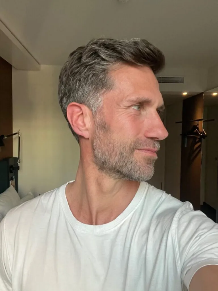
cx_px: 109
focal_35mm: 30
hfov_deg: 46.8
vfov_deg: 60.0
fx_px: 252
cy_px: 146
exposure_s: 1/60
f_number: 2.2
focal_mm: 2.71
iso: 250
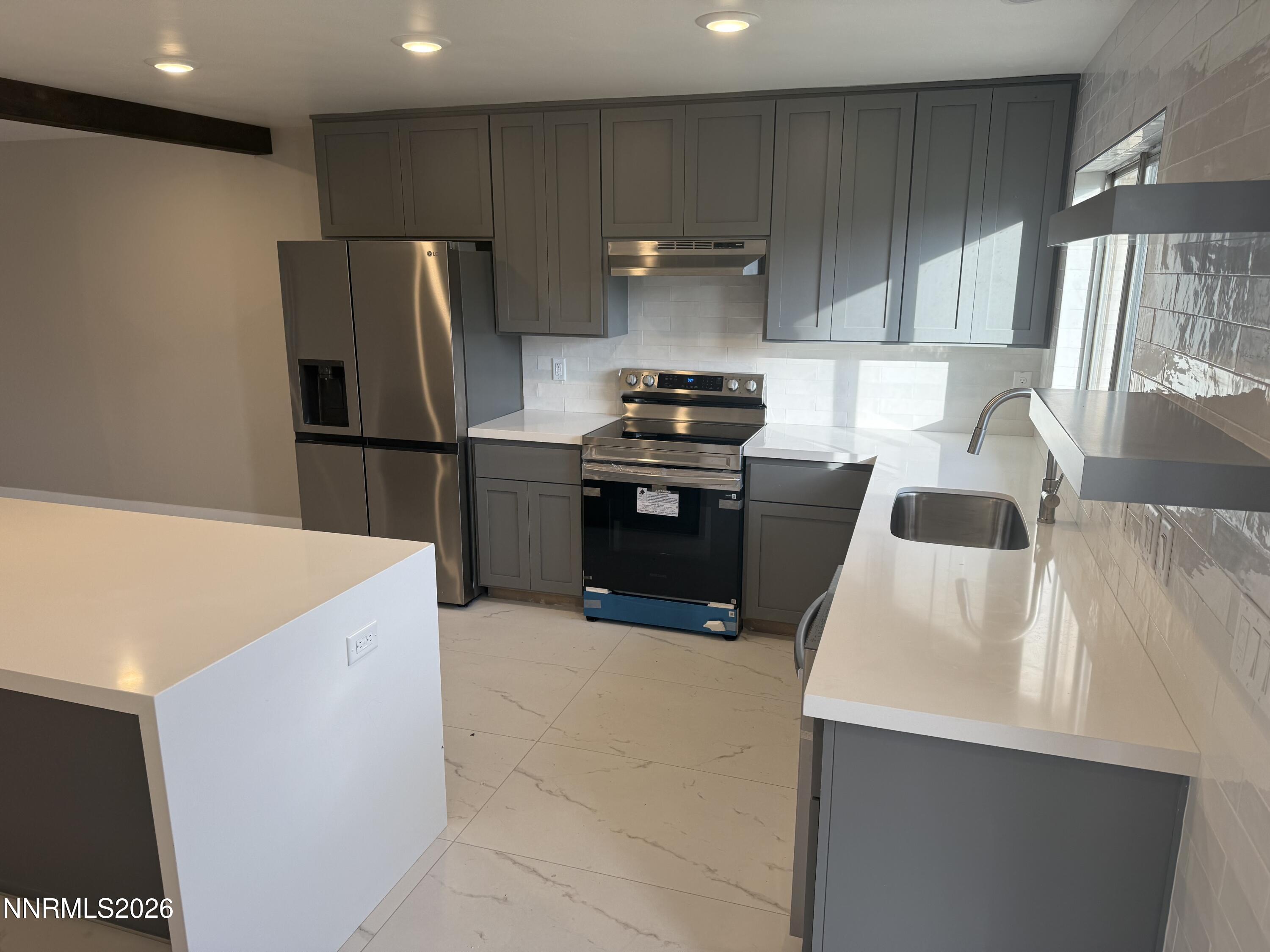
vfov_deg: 56.8
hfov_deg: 71.6
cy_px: 476
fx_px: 881
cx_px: 635
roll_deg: +0.0
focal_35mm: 24
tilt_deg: -13.9
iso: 100
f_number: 1.78
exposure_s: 1/243
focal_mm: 6.76
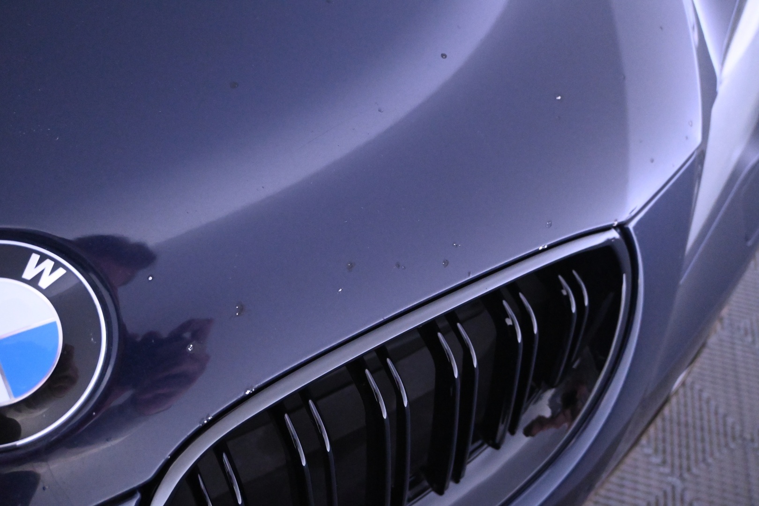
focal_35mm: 32
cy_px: 253
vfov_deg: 41.7
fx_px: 664
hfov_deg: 59.5
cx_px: 380
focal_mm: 21
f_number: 4
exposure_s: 1/125
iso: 6400
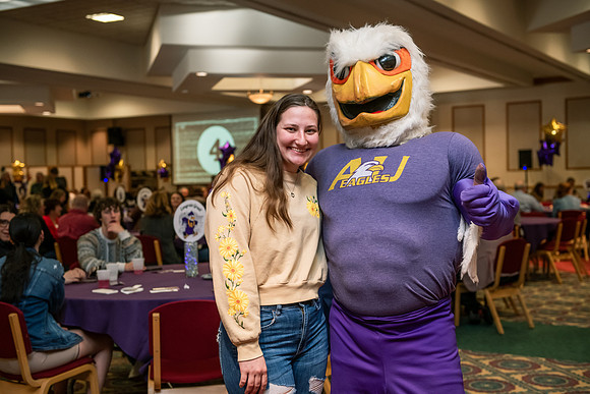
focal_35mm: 50
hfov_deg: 39.6
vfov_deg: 27.0
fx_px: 820
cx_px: 295
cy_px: 197
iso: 1600
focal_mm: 50
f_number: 3.5
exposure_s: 1/160
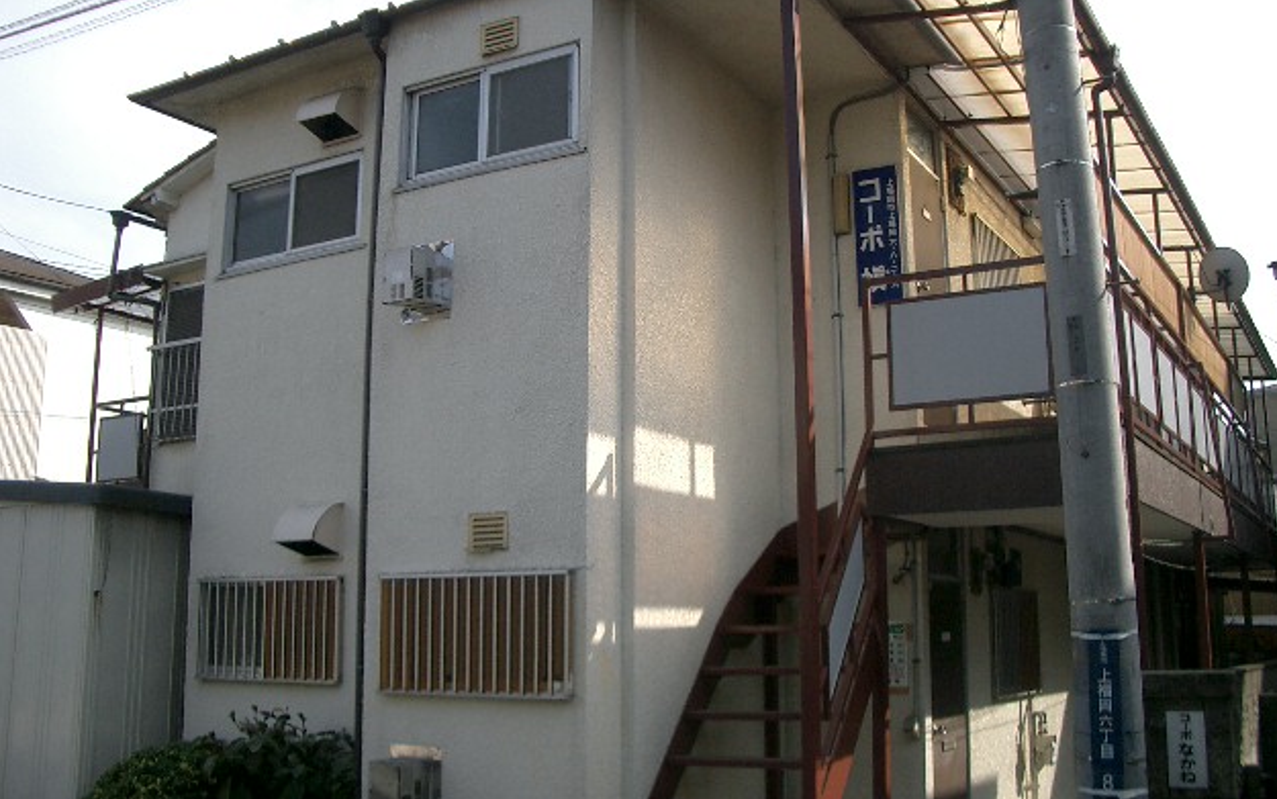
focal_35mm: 38
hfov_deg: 51.5
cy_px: 341
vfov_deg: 33.5
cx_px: 650
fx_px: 1323
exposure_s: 1/800
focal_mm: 5.8
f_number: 2.6
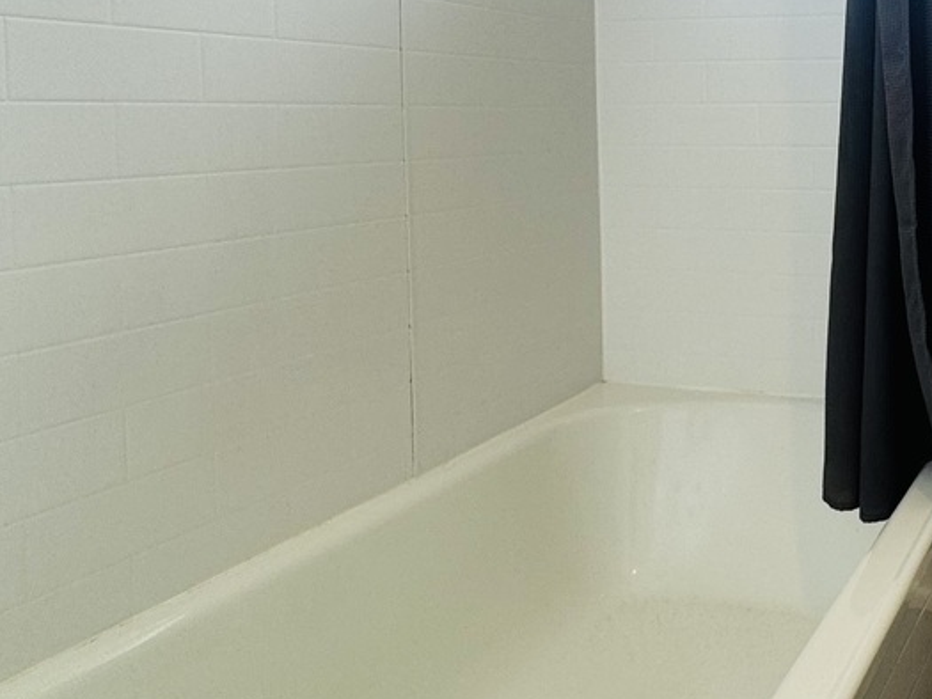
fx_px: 1077
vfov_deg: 35.0
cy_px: 159
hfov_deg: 42.4
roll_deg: +0.5
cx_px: 863
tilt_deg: -2.6
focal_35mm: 40
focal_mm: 2.22
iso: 80
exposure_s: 1/100
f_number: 2.2
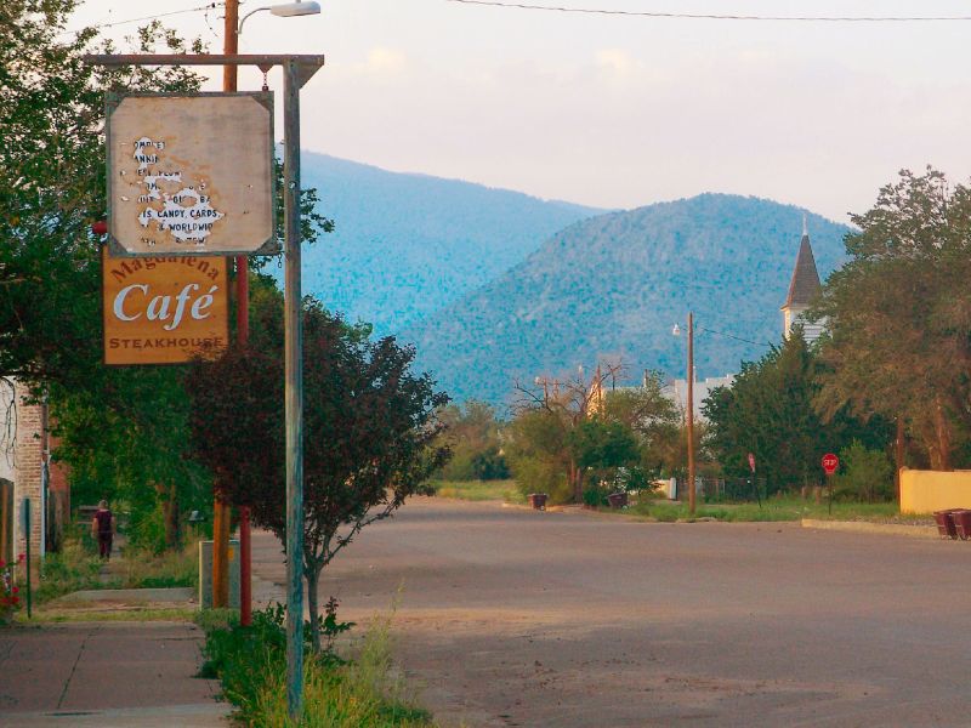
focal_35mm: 133
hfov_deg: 14.8
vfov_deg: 11.1
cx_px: 486
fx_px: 3731
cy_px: 364
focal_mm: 28
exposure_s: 1/125
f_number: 4
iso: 80
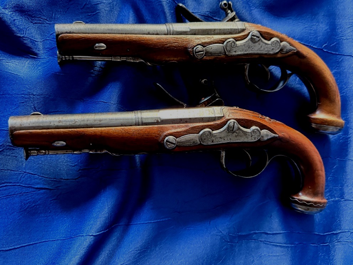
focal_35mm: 29
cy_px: 123
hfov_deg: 61.6
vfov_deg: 48.2
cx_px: 180
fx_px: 296
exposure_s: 1/45
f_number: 1.78
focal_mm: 6.76
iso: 800
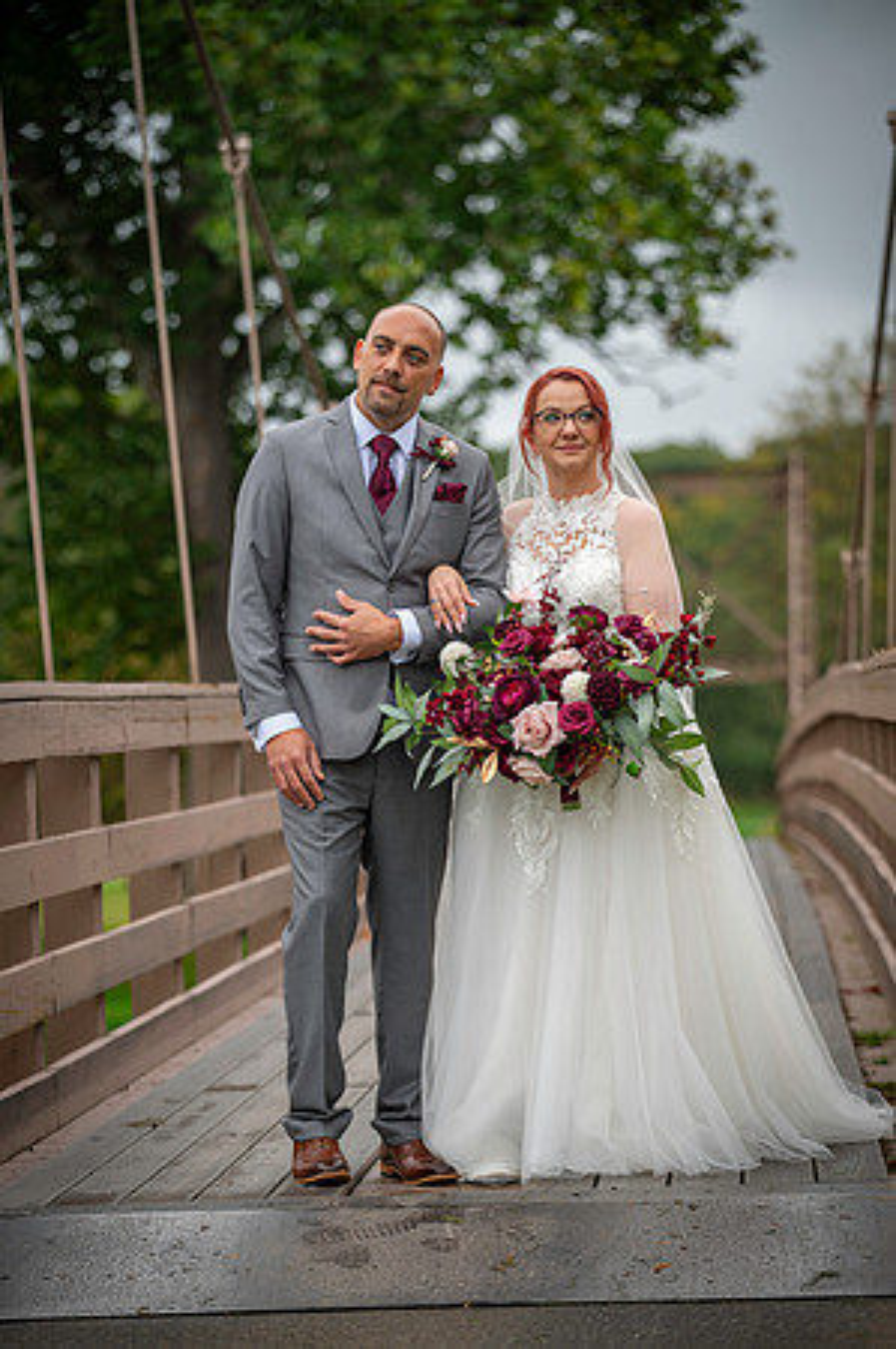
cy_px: 674
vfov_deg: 17.1
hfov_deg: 11.4
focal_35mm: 120
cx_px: 448
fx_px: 4490
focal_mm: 120
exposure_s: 1/125
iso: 80
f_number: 3.2
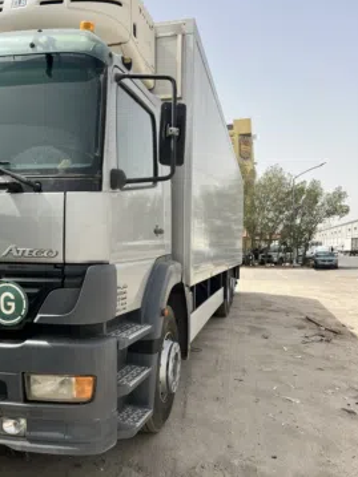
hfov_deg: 48.1
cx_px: 162
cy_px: 259
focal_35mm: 29
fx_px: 400
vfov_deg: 61.6
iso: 50
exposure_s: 1/3077
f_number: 1.5
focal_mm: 5.7
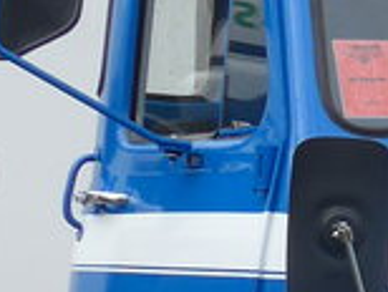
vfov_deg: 5.3
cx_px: 854
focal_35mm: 280
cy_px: 365
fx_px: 3143
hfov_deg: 6.8
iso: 80
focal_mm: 7.5
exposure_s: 1/640
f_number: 2.8
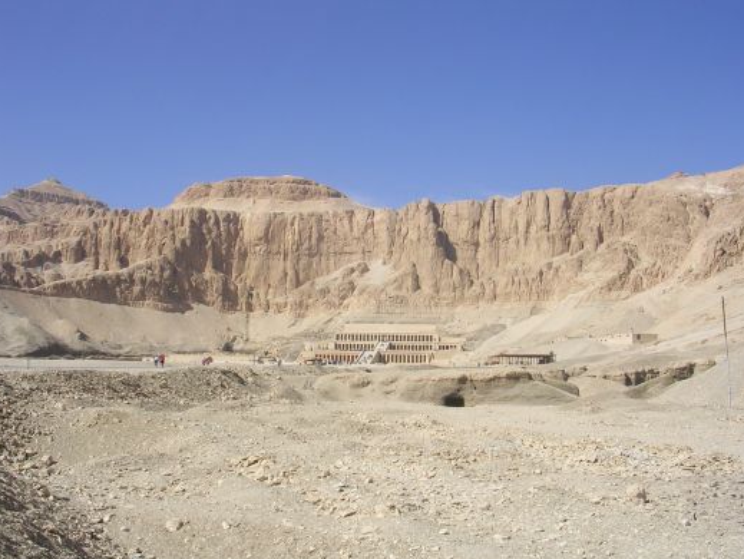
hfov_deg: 47.8
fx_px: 839
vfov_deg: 36.9
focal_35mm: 39
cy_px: 284
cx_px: 376
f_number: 5.6
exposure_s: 1/500
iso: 50
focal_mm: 5.8
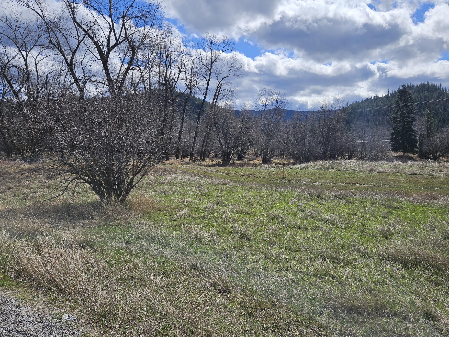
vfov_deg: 53.1
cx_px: 241
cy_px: 168
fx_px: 337
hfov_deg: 67.2
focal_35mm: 26
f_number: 1.8
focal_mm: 5.4
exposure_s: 1/4098
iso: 25
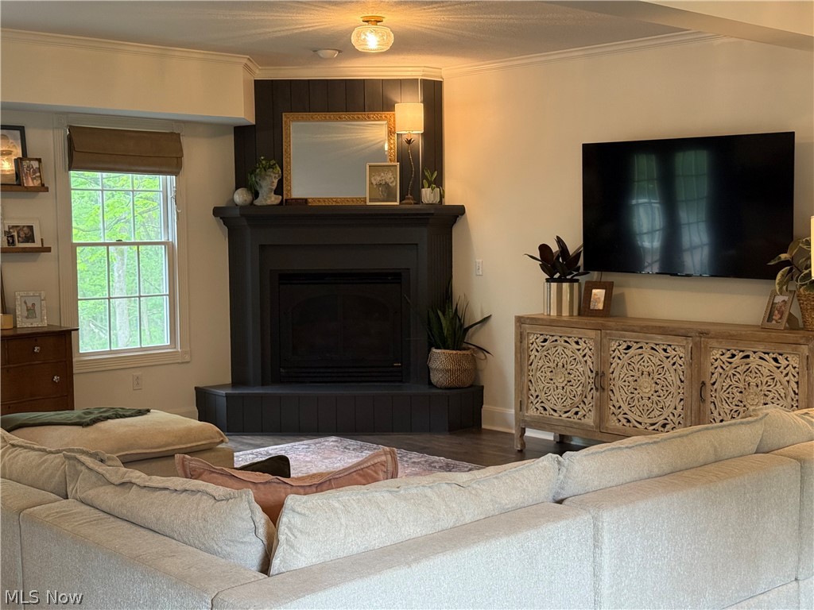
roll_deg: +0.7
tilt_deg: -4.0
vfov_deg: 30.3
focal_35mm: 48
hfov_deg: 39.7
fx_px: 1129
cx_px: 407
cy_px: 305
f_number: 1.78
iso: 320
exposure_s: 1/120
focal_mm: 6.76
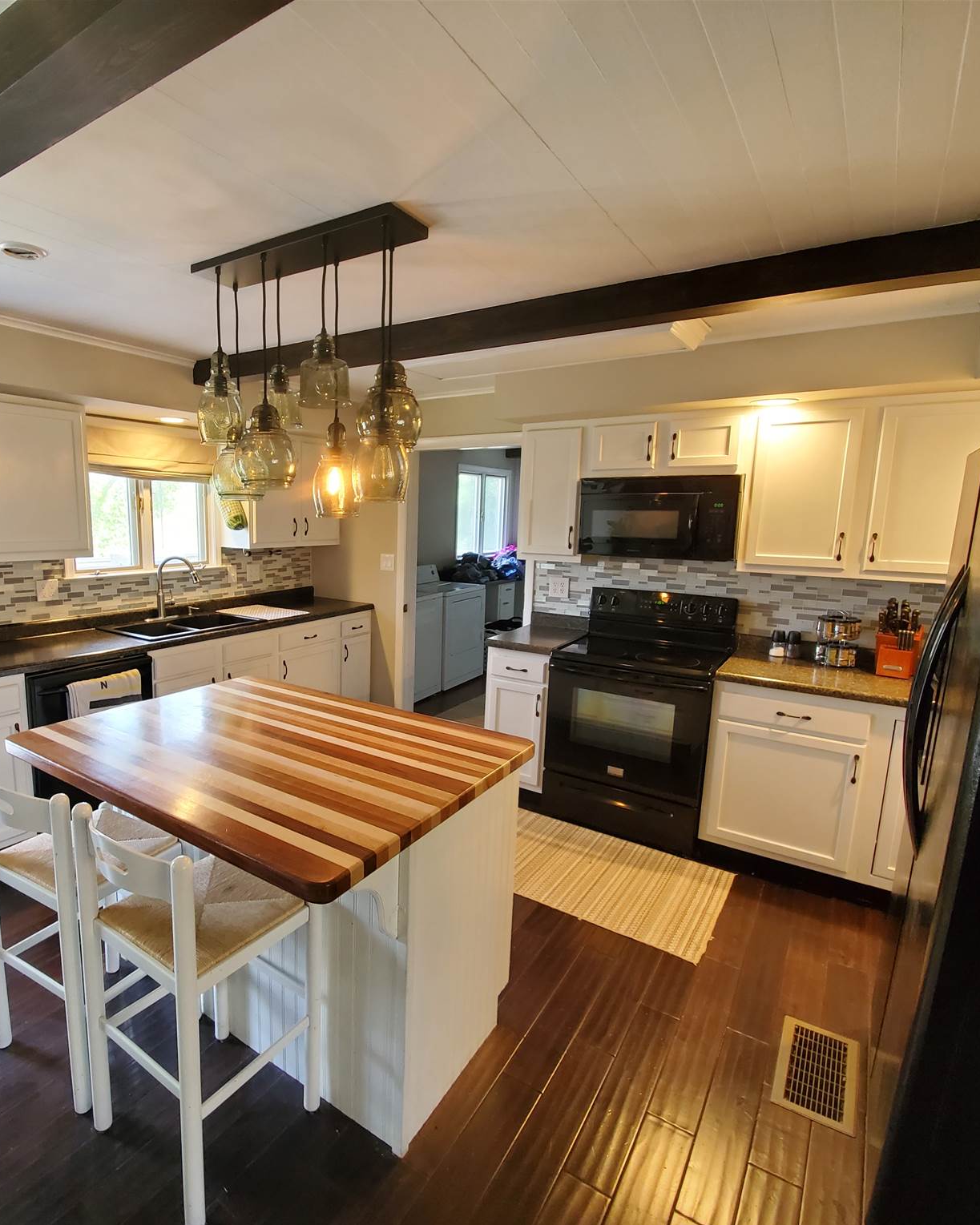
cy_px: 615
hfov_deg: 75.4
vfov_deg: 89.6
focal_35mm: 17
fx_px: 616
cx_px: 360
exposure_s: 1/29
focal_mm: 1.8
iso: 400
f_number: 2.2
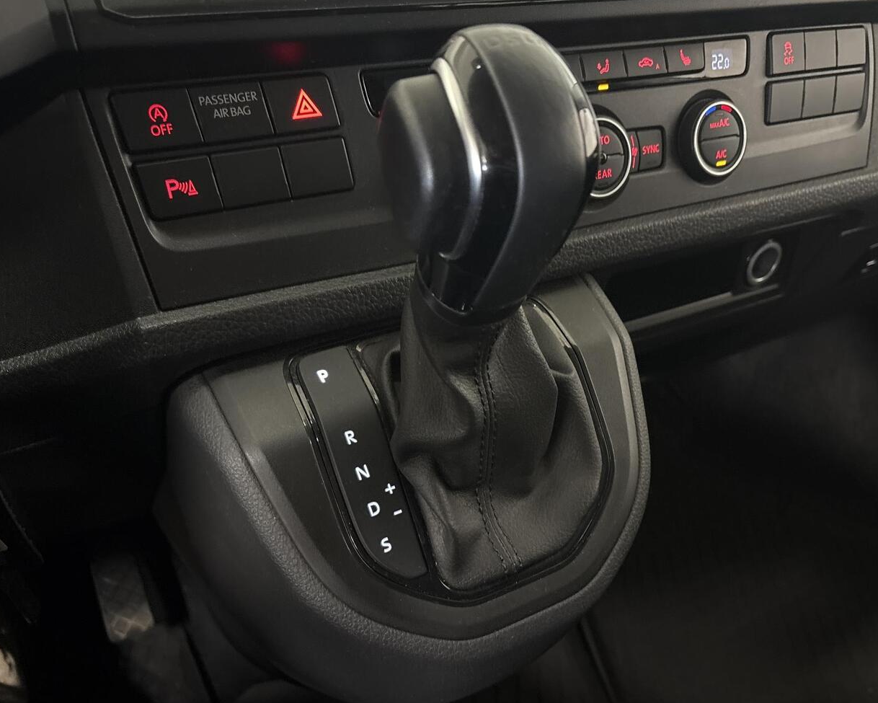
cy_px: 384
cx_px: 491
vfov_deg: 48.5
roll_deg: -3.2
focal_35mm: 30
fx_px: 780
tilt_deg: -35.2
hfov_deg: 58.6
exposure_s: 1/20
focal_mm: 5.96
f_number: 1.6
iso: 1000
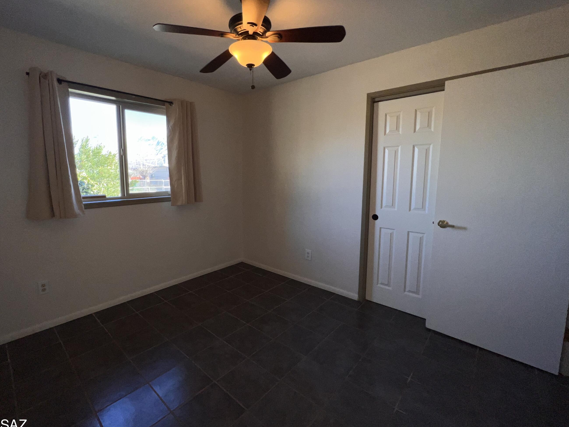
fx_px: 247
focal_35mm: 15
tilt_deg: -7.3
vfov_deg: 81.7
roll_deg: +0.7
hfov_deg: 97.8
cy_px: 201
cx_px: 255
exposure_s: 1/122
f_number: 1.8
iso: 32
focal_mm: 1.57
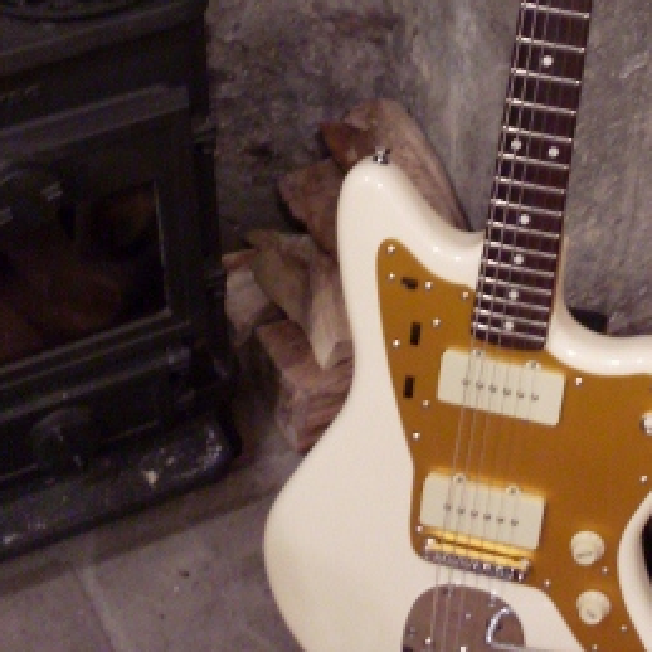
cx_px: 461
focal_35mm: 83
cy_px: 63
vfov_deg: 20.5
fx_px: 1769
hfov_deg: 20.8
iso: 200
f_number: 2.8
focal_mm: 6.3
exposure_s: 1/8
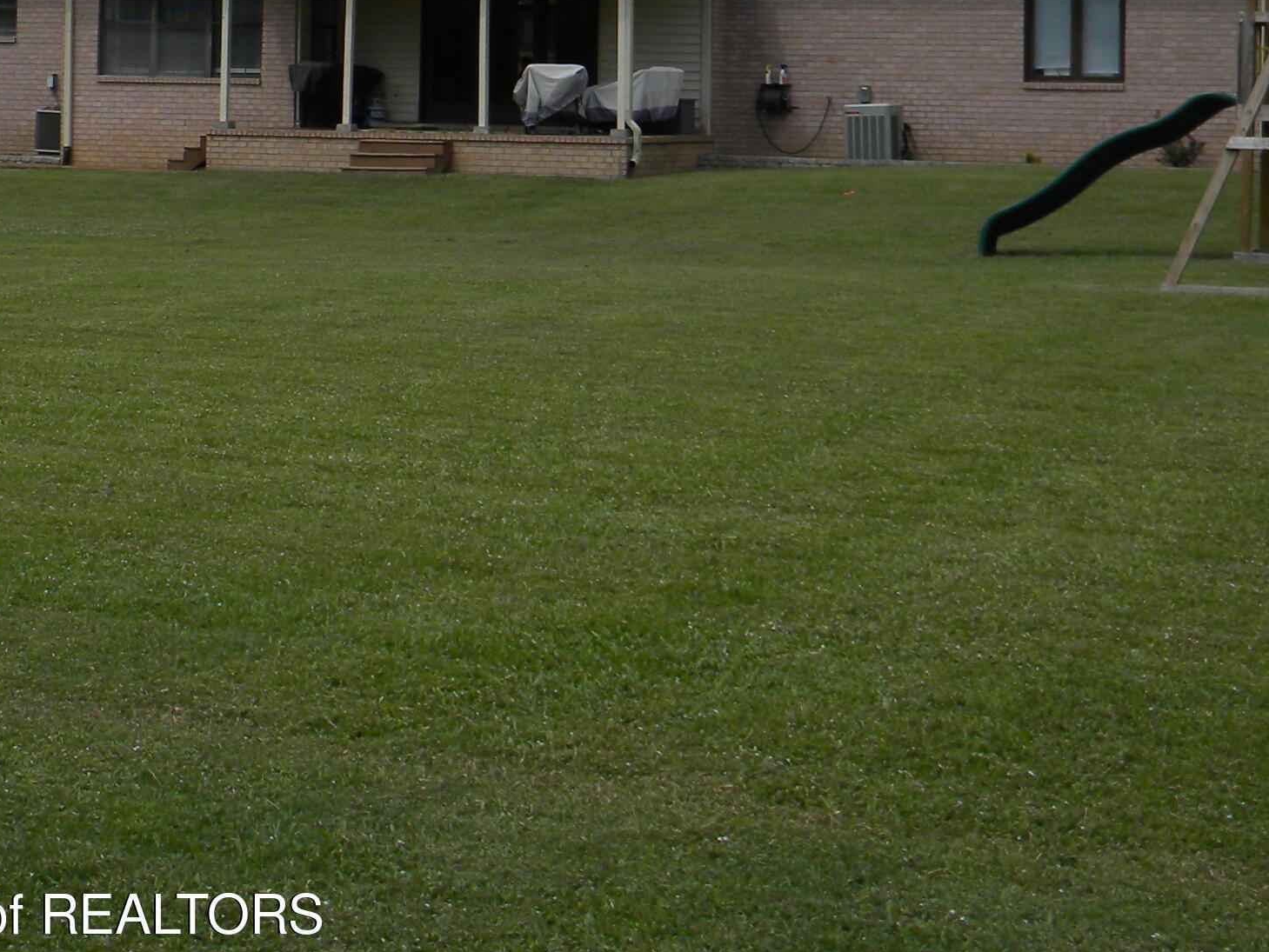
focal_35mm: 74
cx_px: 417
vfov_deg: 19.4
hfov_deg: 26.2
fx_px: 2713
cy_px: 26
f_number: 3.7
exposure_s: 1/790
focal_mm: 6.4
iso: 80
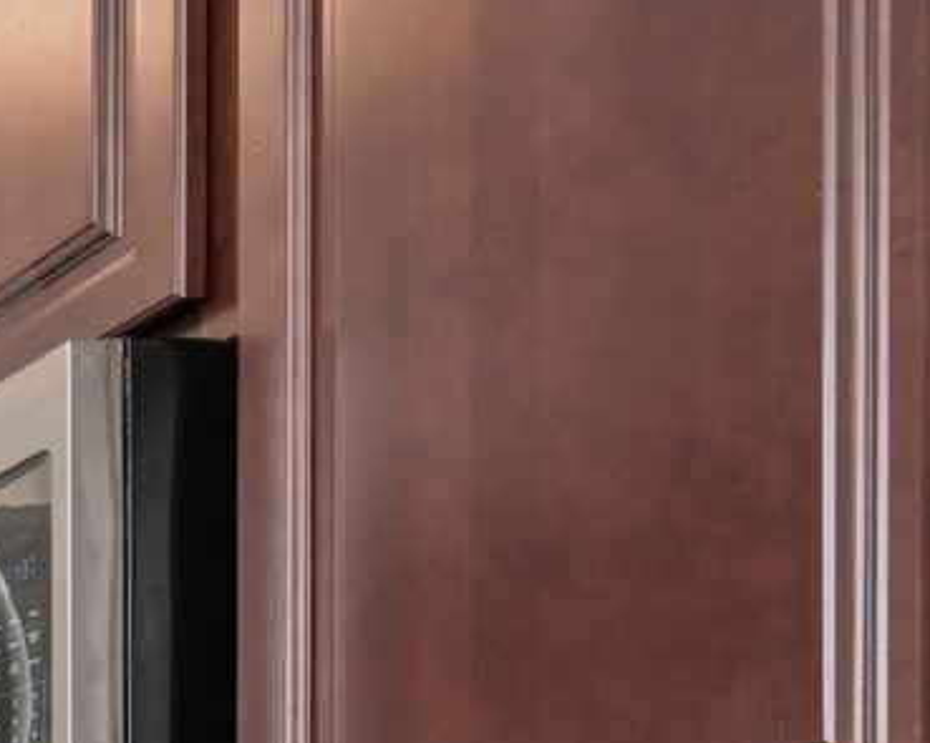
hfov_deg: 15.3
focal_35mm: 73
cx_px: -1265
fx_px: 2009
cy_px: 1130
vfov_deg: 18.5
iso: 250
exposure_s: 1/10
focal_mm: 14
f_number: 9
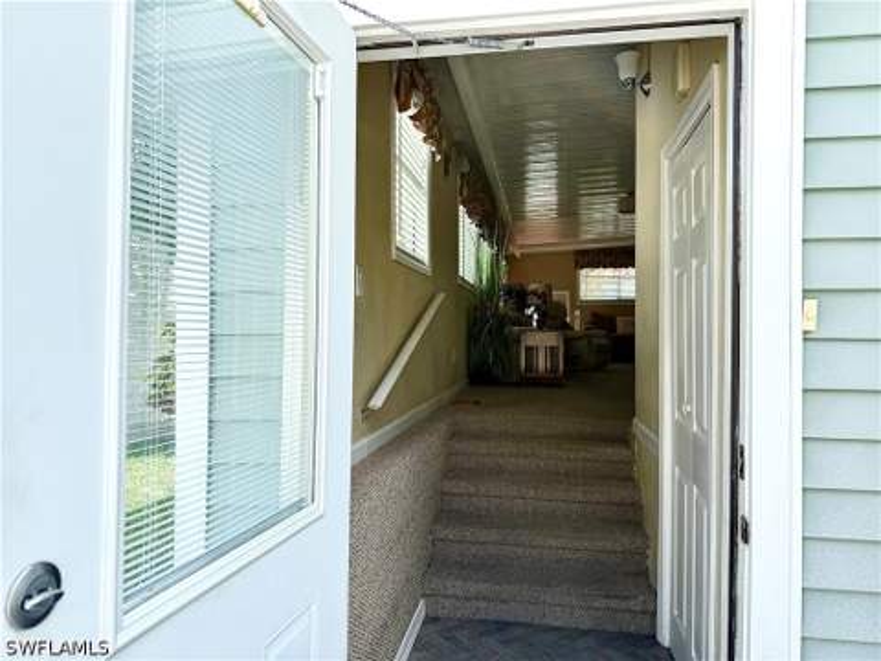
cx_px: 440
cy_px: 330
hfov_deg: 71.6
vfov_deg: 56.8
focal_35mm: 24
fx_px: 611
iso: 80
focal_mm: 6.76
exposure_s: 1/1585
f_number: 1.78
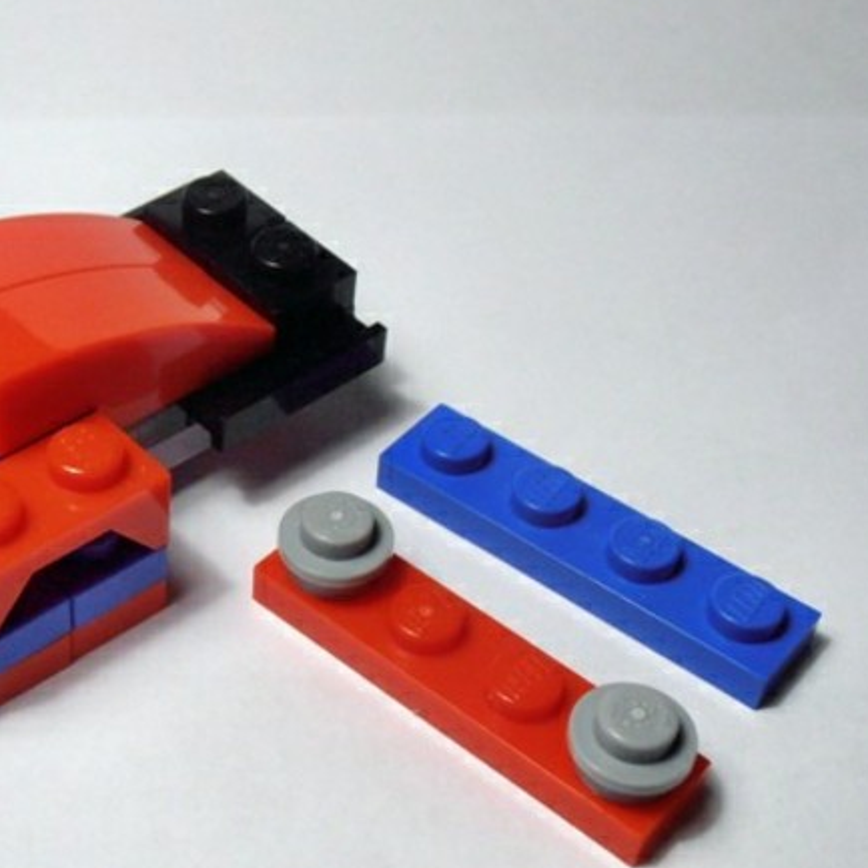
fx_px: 1929
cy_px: 484
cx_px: 194
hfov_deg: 25.0
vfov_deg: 25.3
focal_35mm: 68
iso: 80
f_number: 3.9
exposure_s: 1/60
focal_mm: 6.61
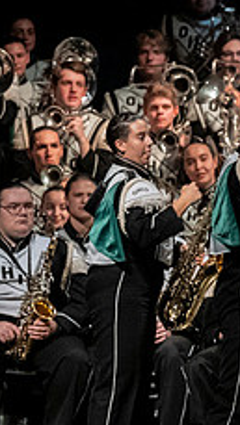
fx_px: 6283
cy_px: 269
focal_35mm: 556
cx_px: 463
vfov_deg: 3.9
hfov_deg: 2.2
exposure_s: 1/500
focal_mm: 140
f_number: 4
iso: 4000
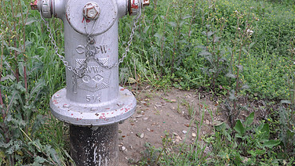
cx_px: 91
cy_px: 29
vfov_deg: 23.2
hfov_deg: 40.0
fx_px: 398
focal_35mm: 51
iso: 400
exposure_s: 1/125
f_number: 5.6
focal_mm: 21
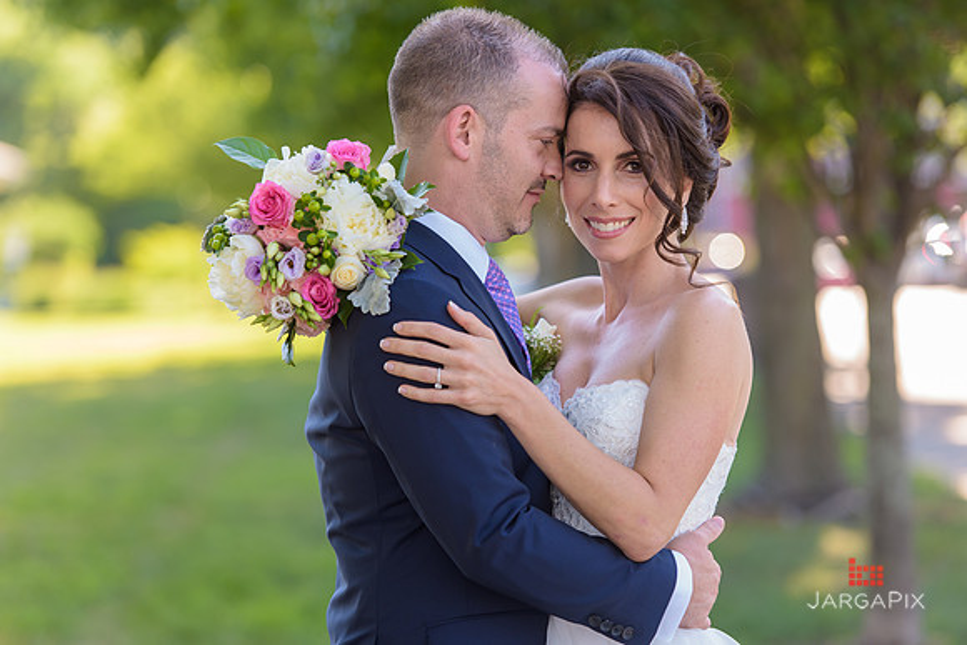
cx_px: 484
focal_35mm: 140
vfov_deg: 9.8
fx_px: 3761
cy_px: 322
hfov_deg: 14.7
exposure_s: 1/200
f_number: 3.2
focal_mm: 140
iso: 200
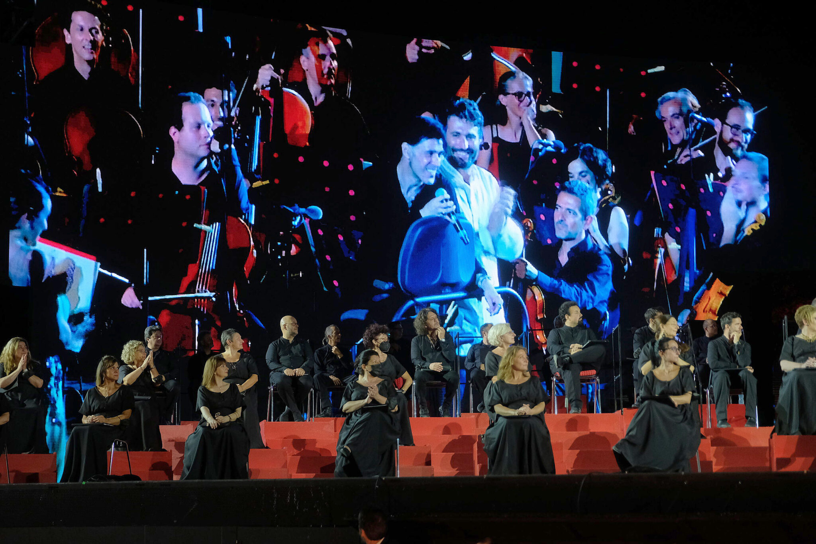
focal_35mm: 83
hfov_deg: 24.5
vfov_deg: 16.5
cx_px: 408
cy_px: 272
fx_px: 1881
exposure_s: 1/125
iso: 1600
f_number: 2.8
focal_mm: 55
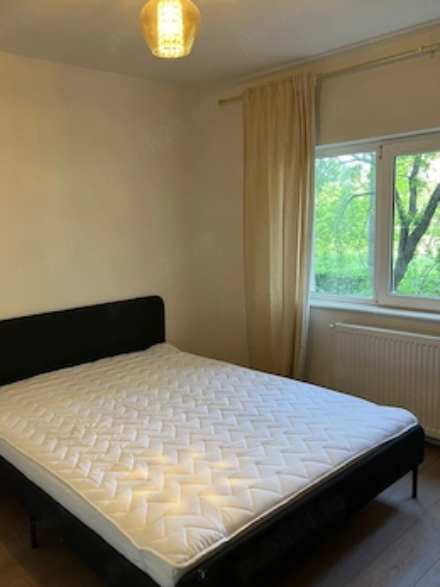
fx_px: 509
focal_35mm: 30
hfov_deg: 46.7
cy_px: 293
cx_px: 193
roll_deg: +1.7
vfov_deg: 60.0
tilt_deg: -8.5
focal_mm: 5.7
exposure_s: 1/50
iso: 80
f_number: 1.5
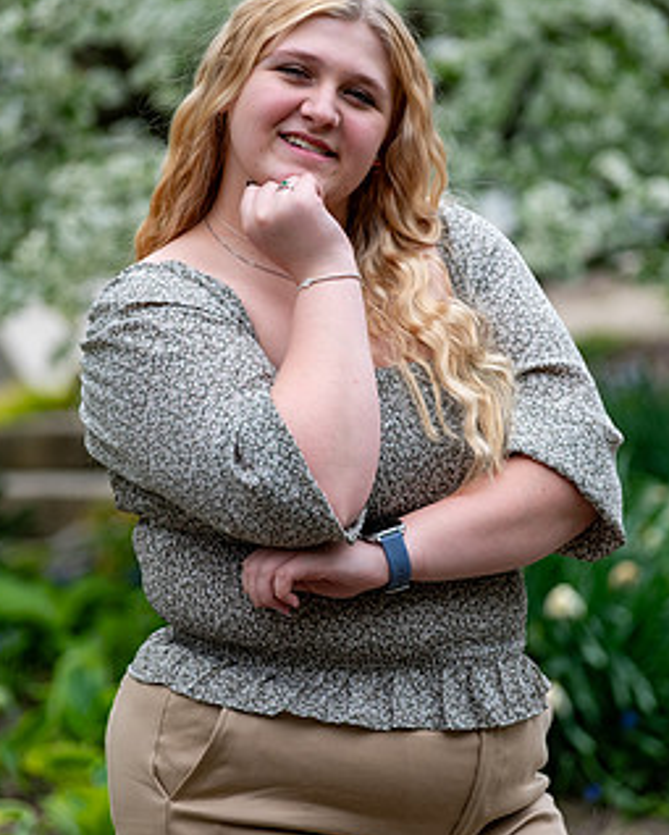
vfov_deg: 9.1
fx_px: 5215
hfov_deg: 7.3
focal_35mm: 211
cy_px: 449
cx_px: 354
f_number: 2.8
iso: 250
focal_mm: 106
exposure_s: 1/500
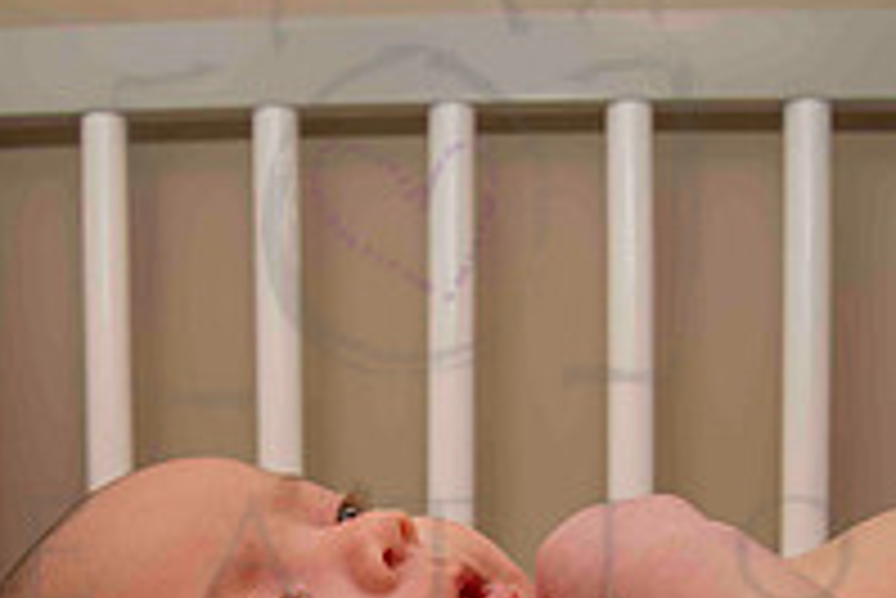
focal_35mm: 70
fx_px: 1743
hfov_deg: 28.8
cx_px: 428
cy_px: 771
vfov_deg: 18.2
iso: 800
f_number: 8
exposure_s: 1/200
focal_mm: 24
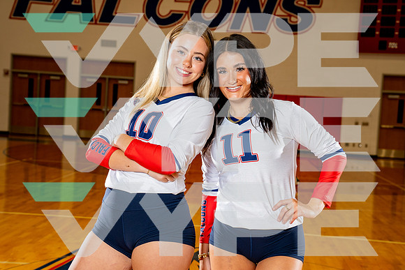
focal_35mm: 56
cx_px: 198
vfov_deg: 24.1
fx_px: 633
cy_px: 132
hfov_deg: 35.5
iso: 640
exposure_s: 1/250
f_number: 5.6
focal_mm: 54
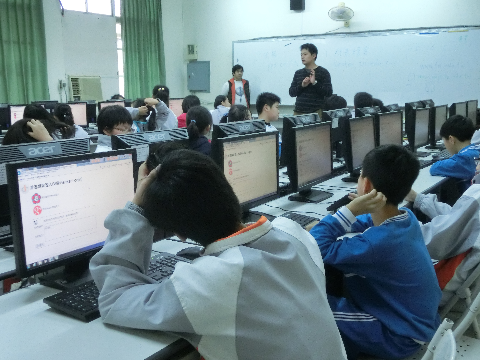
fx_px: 527
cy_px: 180
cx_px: 240
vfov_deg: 37.7
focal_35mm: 38
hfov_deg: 49.0
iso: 800
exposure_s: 1/80
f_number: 3.9
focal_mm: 6.67
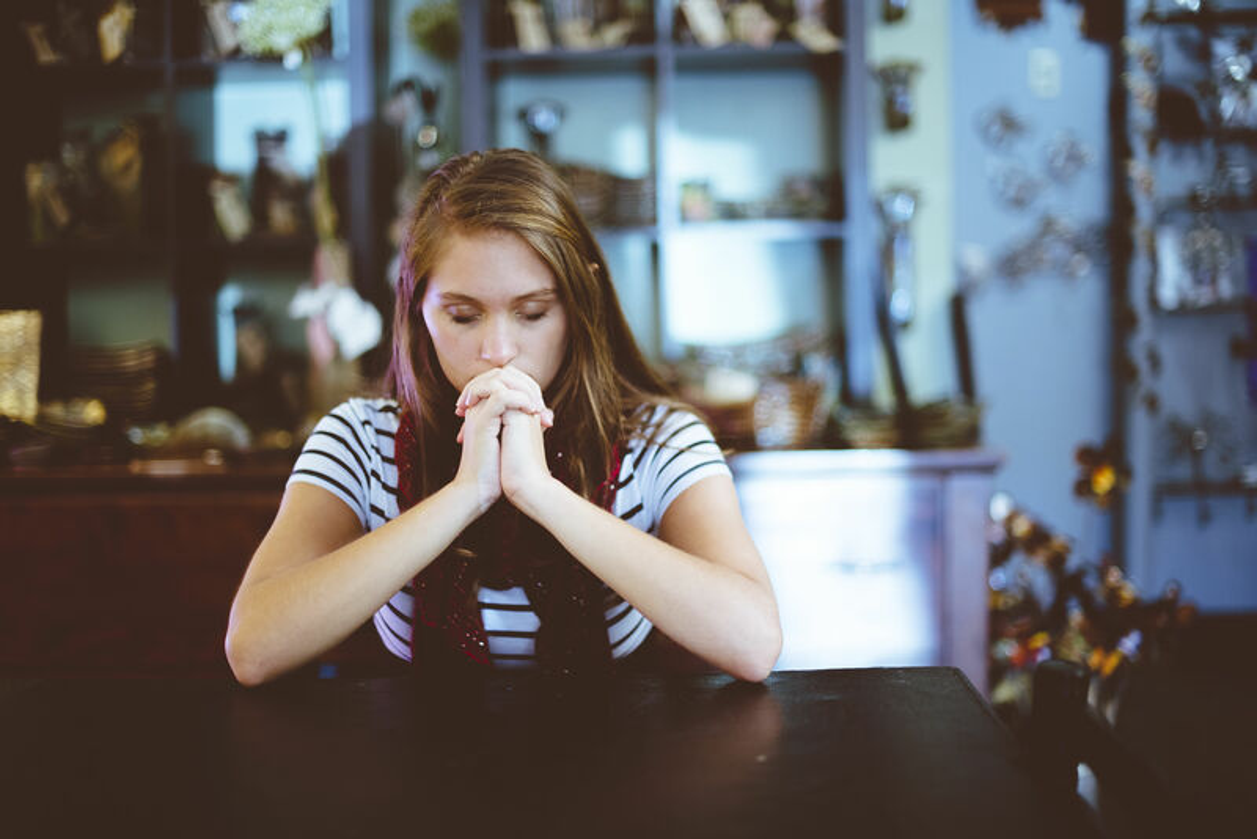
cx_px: 628
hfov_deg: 39.6
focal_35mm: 50
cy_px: 420
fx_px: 1746
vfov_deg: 27.0
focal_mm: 50
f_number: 1.4
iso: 500
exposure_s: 1/200
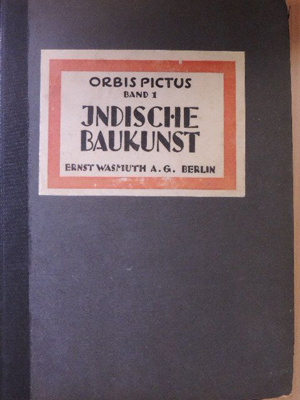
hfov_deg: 29.1
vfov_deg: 38.2
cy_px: 200
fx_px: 578
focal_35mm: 50
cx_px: 150
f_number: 3.6
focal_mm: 8.9
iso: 1600
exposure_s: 1/100
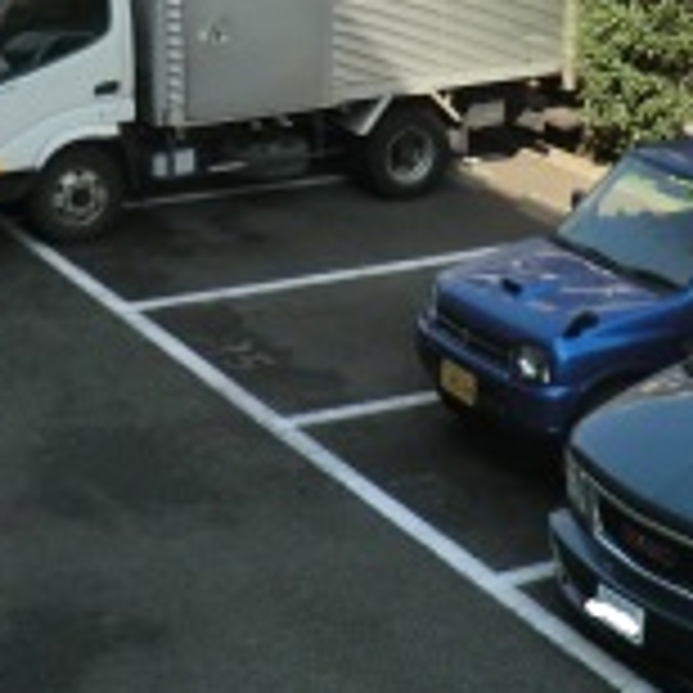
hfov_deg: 19.6
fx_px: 1993
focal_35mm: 88
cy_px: 212
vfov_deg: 19.6
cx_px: 508
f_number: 3.2
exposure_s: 1/640
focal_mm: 4.3
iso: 80
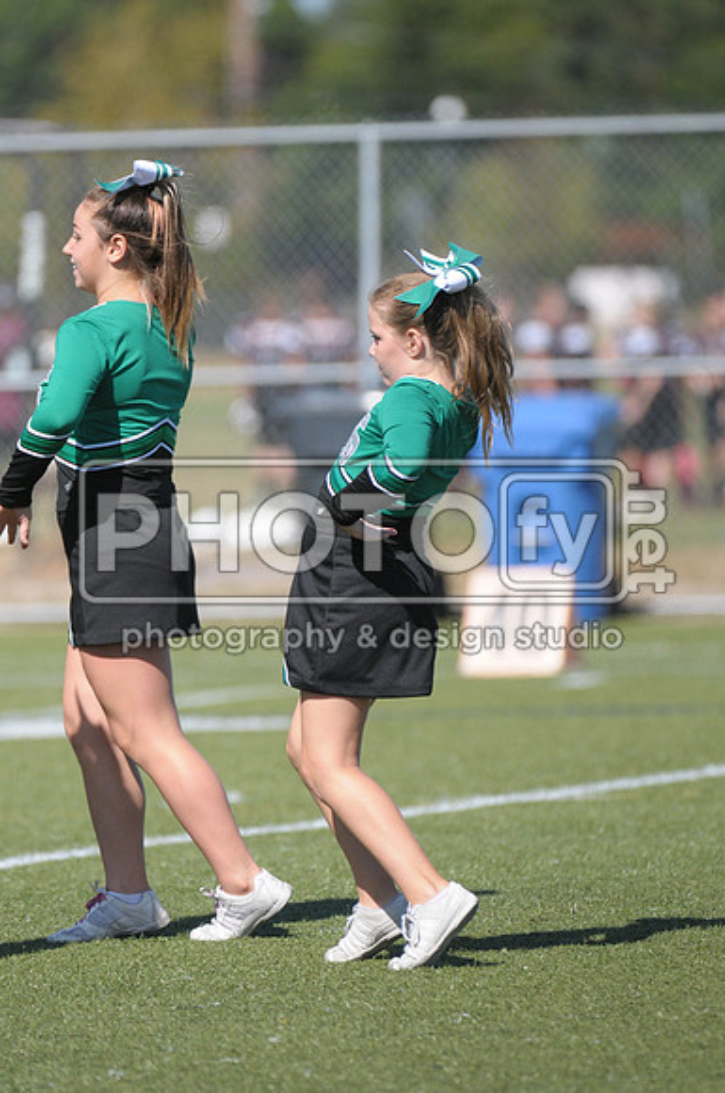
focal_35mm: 450
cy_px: 546
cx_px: 362
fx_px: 13633
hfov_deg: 3.0
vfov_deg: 4.6
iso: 640
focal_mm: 300
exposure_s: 1/5000
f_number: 4
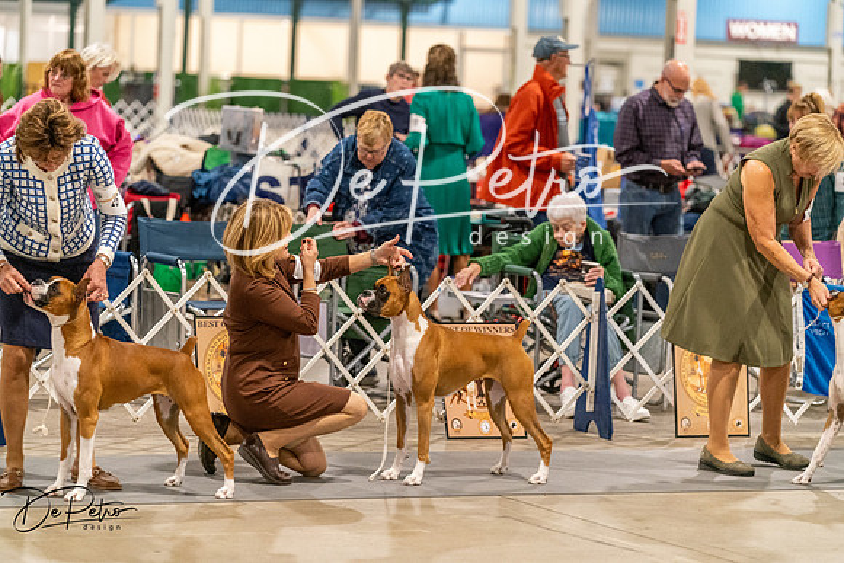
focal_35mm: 136
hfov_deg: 15.1
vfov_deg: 10.1
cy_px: 282
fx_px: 3189
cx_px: 422
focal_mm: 136
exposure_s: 1/250
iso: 6400
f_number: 3.5
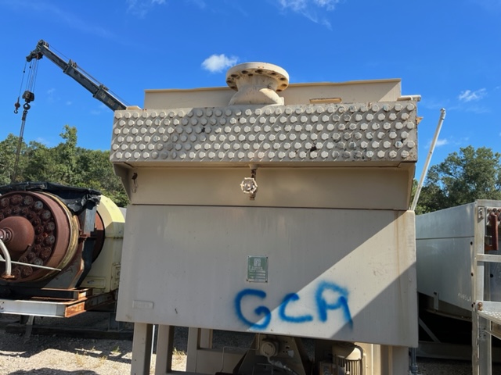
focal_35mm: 26
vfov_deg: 53.1
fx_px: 376
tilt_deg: +8.5
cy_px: 188
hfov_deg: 67.3
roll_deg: -4.7
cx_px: 250
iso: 50
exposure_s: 1/1862
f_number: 1.6
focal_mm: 5.1
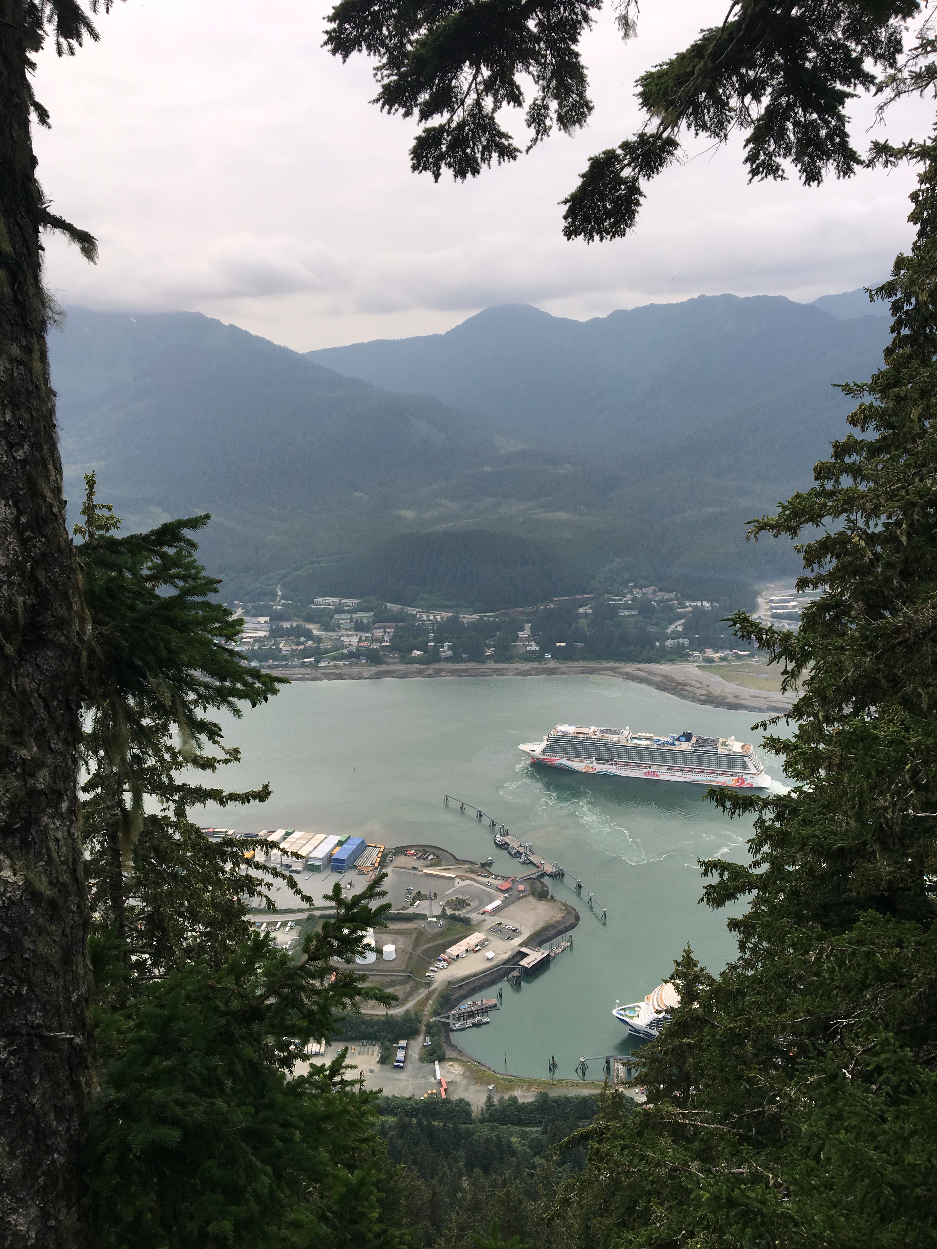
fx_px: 1047
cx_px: 468
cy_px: 624
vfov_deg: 61.7
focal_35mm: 29
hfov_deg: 48.2
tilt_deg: -14.5
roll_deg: +2.3
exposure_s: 1/1603
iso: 25
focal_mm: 4.15
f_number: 2.2
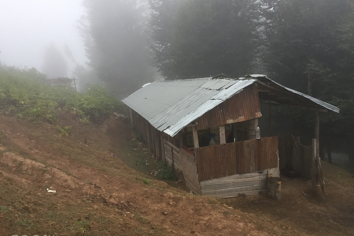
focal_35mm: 31
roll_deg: +4.8
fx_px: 305
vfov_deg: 42.2
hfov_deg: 60.3
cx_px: 179
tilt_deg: -9.9
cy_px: 134
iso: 100
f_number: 2.2
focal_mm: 4.15
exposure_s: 1/33
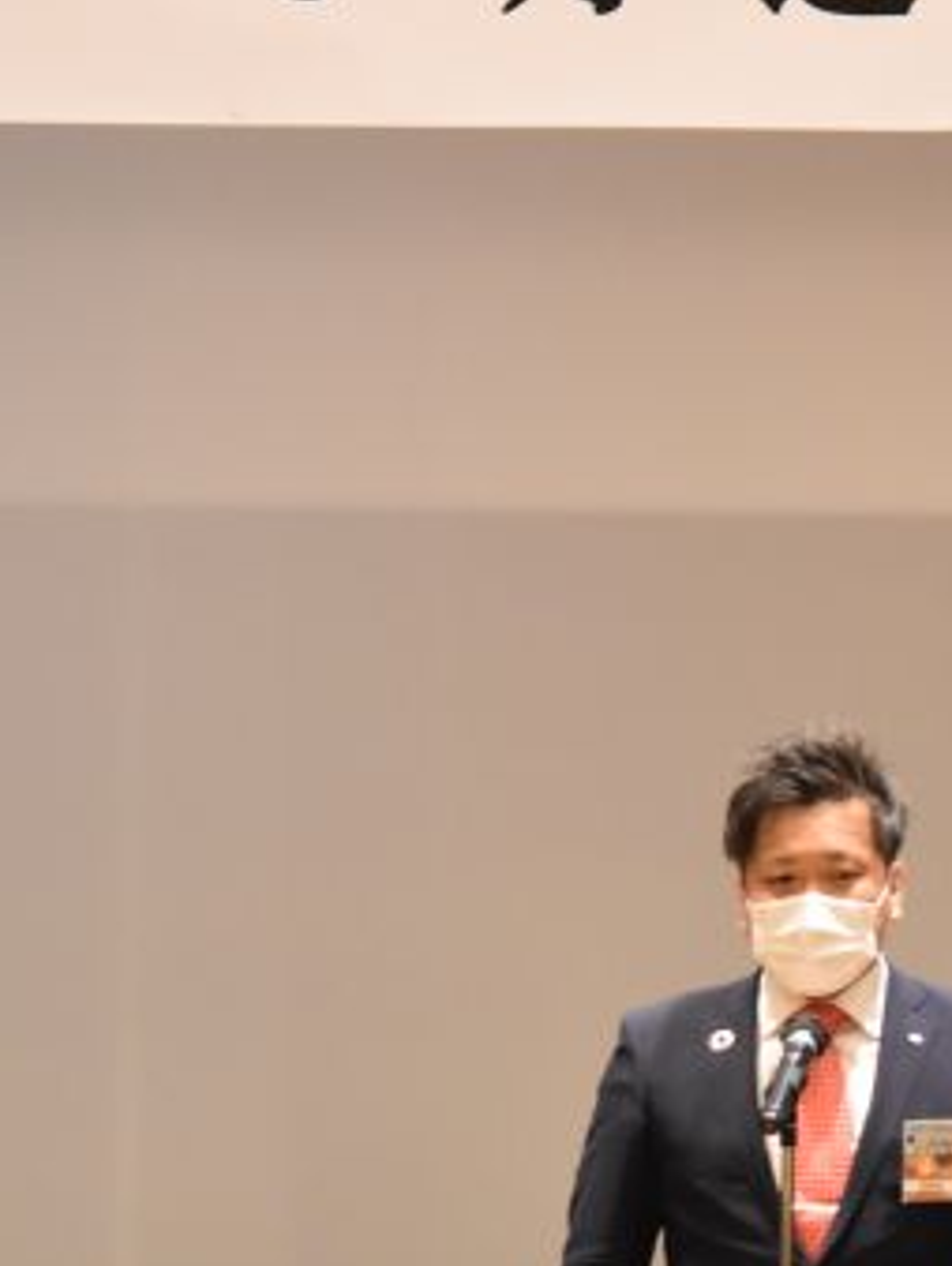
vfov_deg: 5.6
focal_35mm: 356
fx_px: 13038
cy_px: 652
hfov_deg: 4.2
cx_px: 836
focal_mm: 116
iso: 3200
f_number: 4.8
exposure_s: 1/125
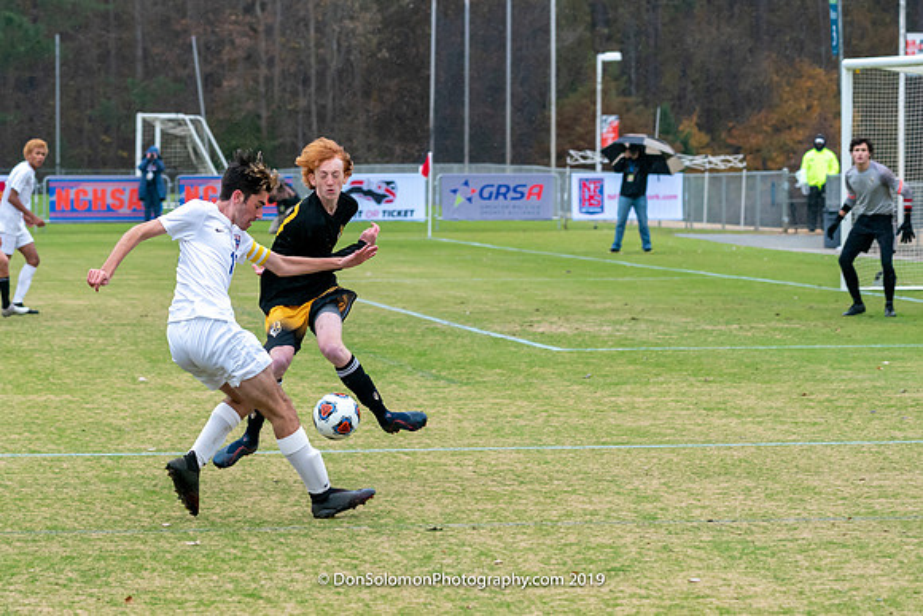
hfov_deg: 12.8
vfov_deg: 8.5
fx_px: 4121
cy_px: 249
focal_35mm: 161
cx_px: 366
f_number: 5.6
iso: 2500
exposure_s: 1/800
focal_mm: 112
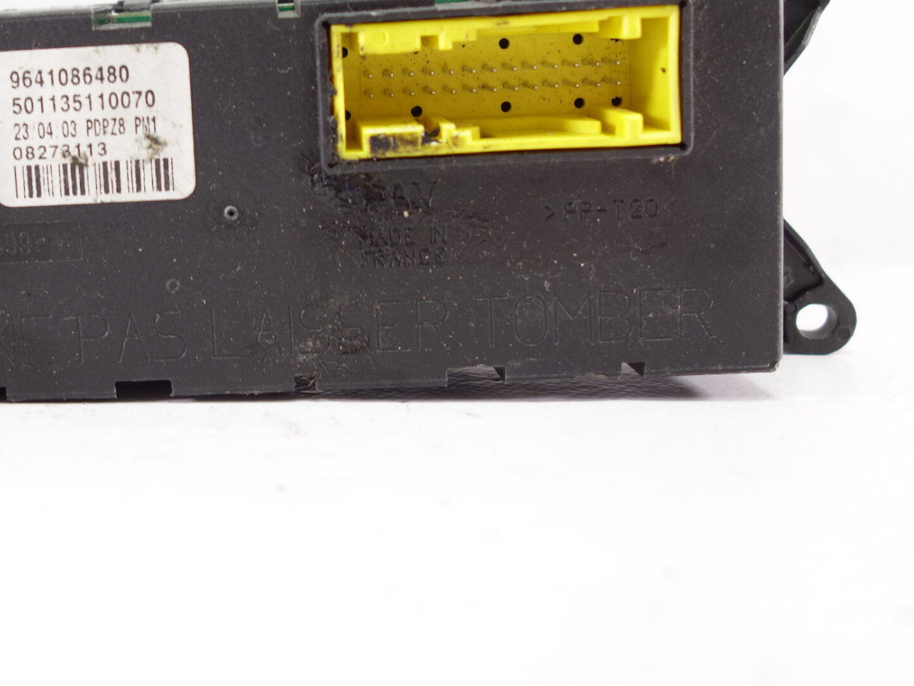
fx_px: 1267
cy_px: 156
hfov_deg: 38.2
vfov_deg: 29.7
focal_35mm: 48
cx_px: 181
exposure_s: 1/25
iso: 125
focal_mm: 10.4
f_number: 2.5
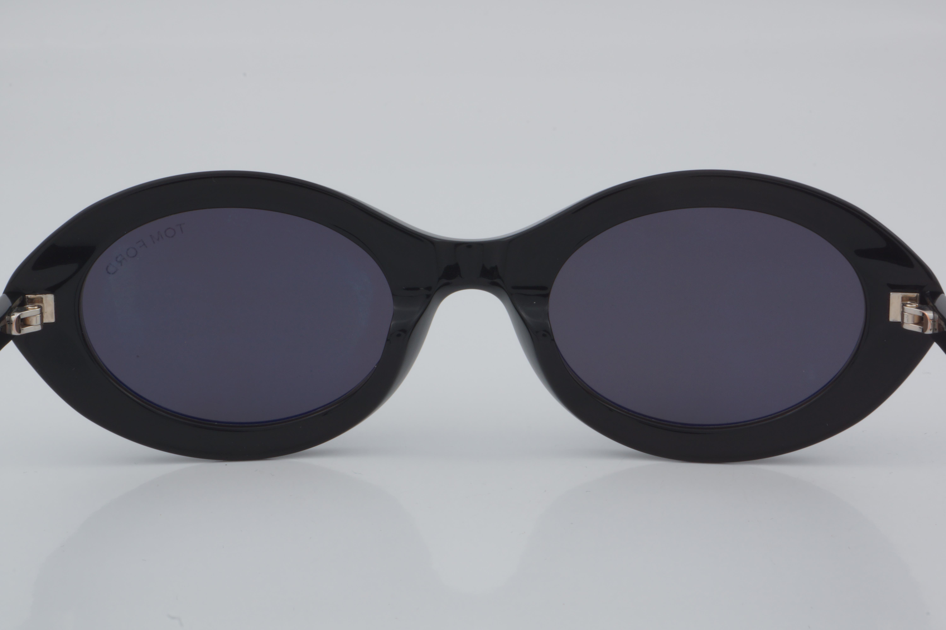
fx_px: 2168
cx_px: 473
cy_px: 315
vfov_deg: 16.6
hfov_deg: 24.6
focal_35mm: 82
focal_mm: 55
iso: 100
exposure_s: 1/4
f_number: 32
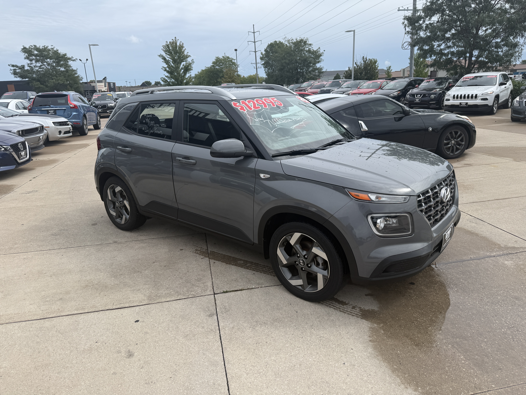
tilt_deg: -15.7
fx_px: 365
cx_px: 263
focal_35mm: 24
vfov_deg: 56.8
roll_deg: +3.7
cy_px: 198
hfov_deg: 71.6
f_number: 1.78
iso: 80
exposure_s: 1/3425
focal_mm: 6.76
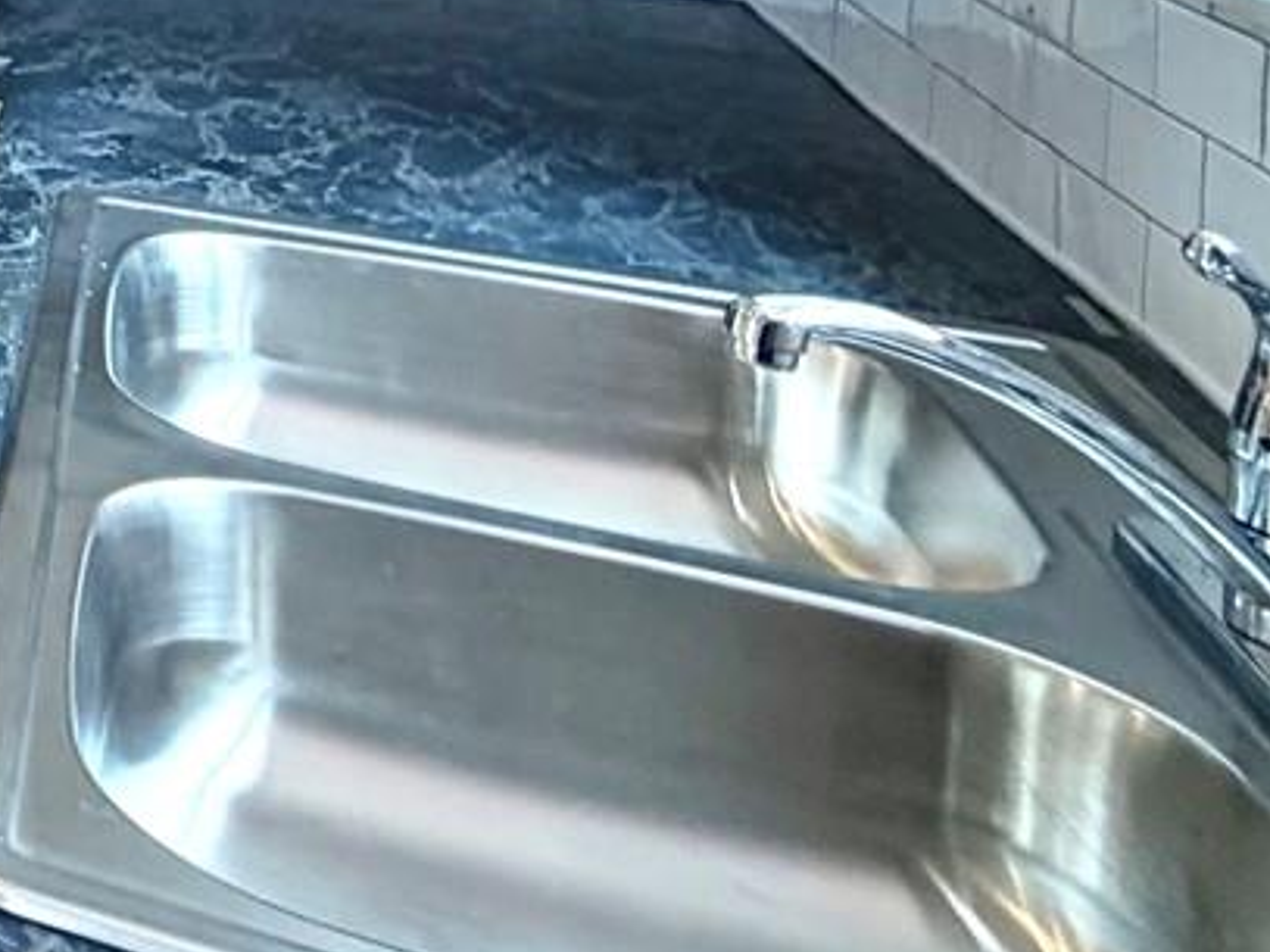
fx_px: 2017
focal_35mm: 55
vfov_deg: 22.5
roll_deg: -0.6
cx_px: -871
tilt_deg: -1.6
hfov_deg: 23.4
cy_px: -412
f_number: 2.2
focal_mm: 2.22
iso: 160
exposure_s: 1/120
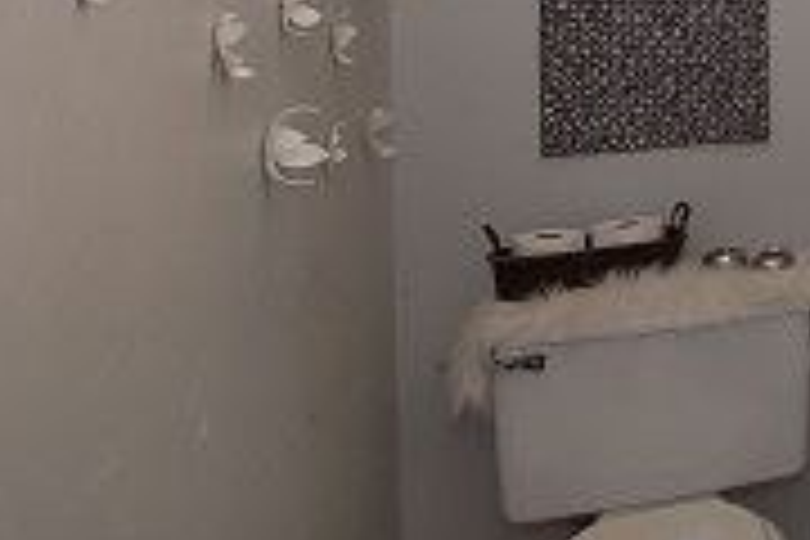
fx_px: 1125
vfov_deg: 25.5
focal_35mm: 50
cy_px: -18
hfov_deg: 27.0
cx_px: 1233
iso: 100
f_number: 22
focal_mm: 10
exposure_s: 1/2.5
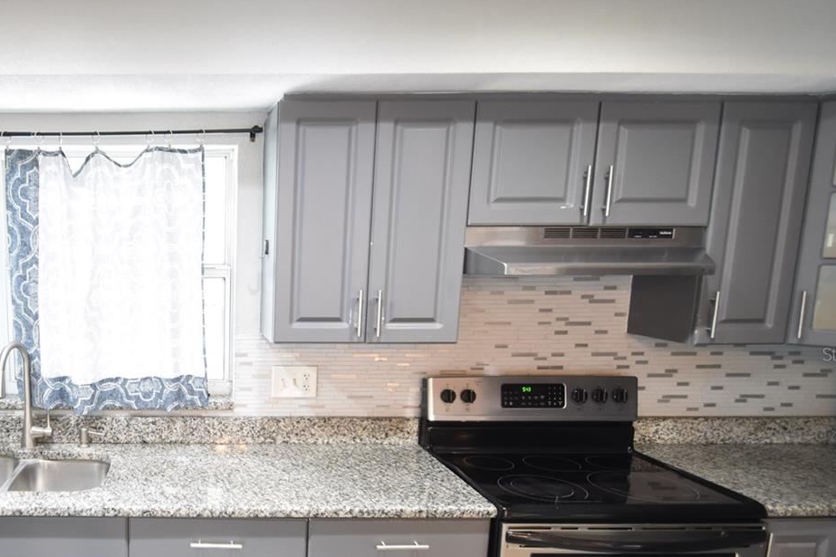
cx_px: 178
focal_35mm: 26
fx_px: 604
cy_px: 354
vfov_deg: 49.0
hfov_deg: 63.9
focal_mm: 10
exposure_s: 1/30
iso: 800
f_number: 3.5
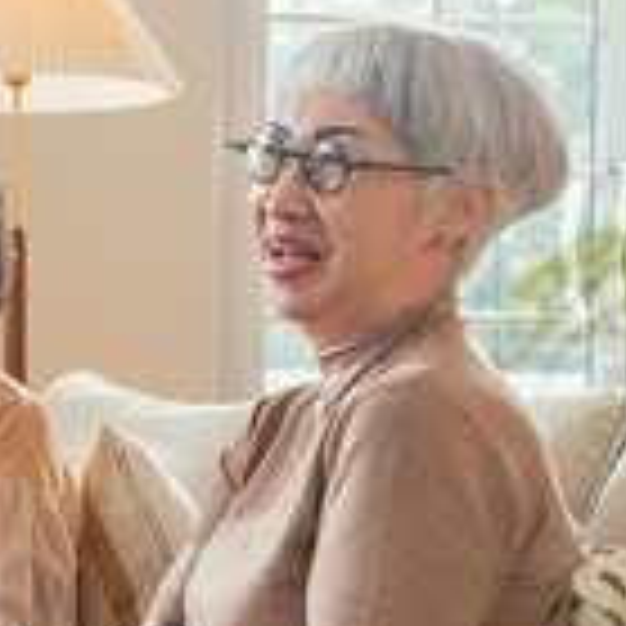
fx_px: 2292
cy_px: 401
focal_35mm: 112
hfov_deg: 13.8
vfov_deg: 15.5
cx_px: -516
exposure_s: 1/1000
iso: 640
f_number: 2.2
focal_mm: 35
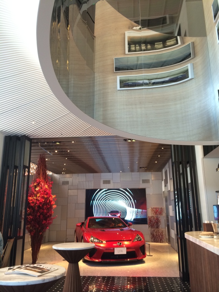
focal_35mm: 30
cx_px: 110
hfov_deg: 46.8
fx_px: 253
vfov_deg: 60.0
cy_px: 146
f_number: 2.2
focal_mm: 4.12
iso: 100
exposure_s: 1/30
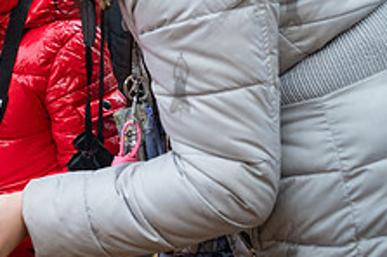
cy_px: -2
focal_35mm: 91
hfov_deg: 21.2
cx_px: -45
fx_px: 977
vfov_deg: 14.7
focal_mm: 35
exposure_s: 1/200
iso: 4000
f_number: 4
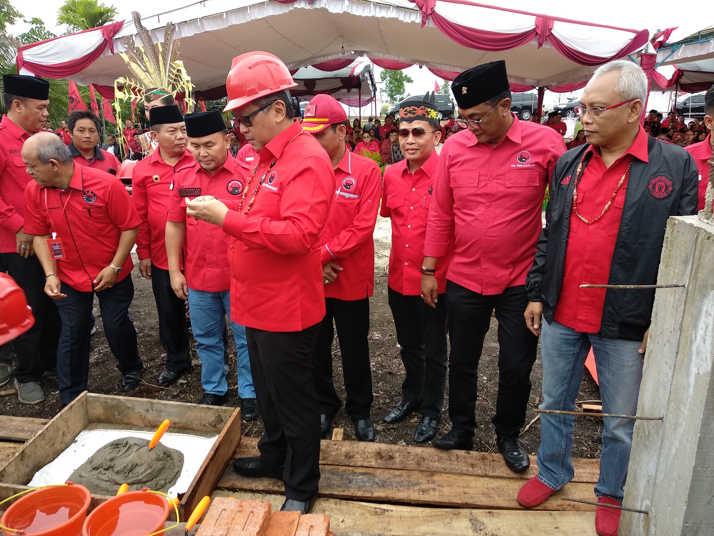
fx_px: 536
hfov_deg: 67.3
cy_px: 268
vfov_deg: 53.1
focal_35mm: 26
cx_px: 357
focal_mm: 3.81
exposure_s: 1/131
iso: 125
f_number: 2.2
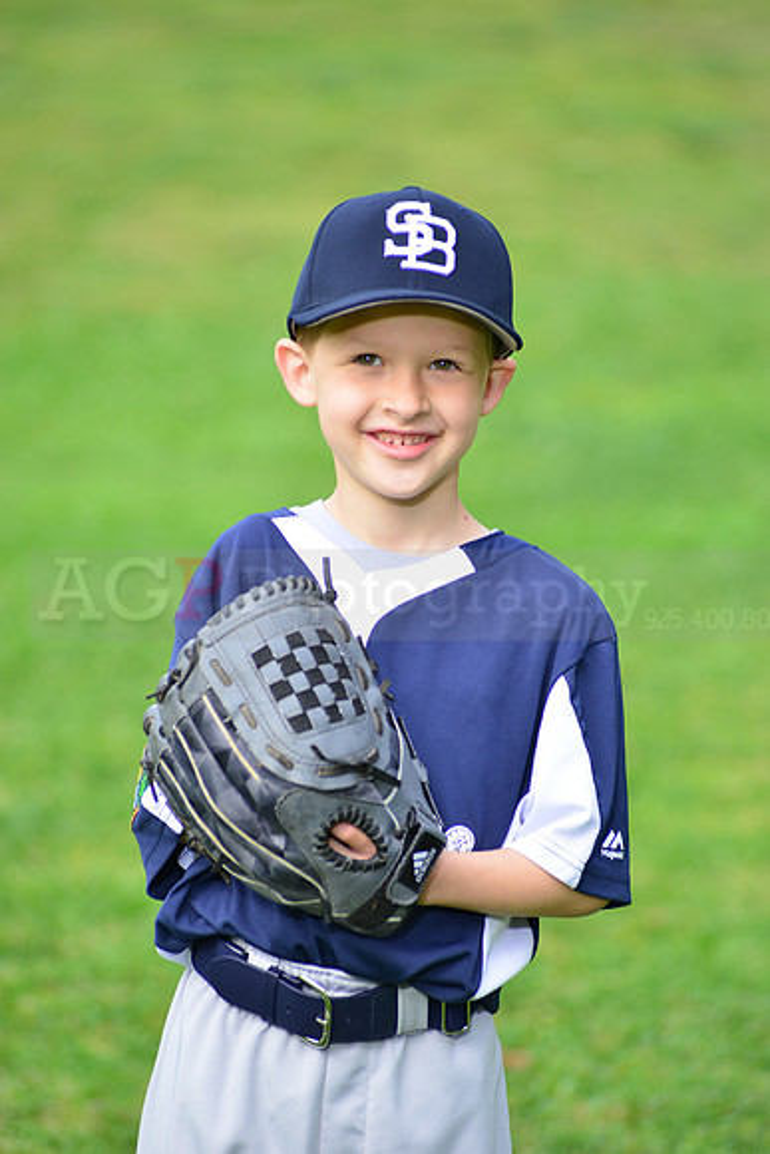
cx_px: 385
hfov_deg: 6.9
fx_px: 6412
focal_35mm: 200
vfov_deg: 10.3
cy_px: 577
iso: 320
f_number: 5.6
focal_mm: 200
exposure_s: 1/200
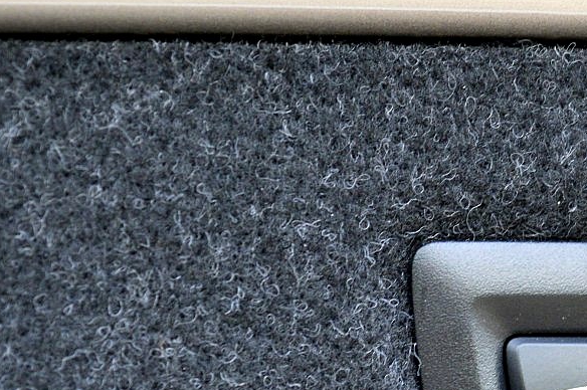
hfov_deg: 8.9
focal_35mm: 229
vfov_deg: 6.0
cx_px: 636
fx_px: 3736
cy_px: 320
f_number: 6.3
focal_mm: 55
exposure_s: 1/60
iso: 800
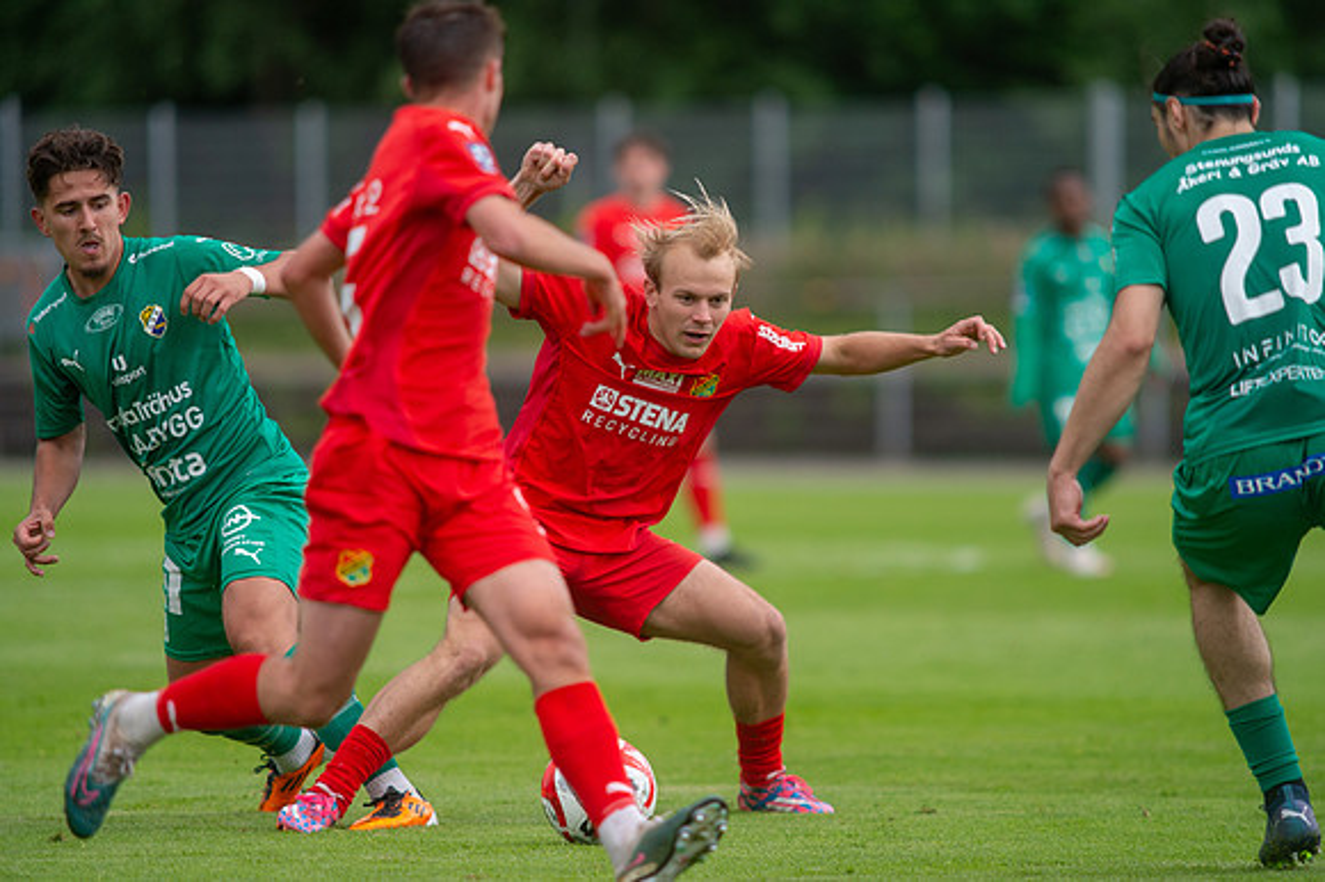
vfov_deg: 3.3
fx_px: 15449
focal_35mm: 420
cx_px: 662
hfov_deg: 4.9
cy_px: 441
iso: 1000
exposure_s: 1/1250
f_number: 4
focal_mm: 420
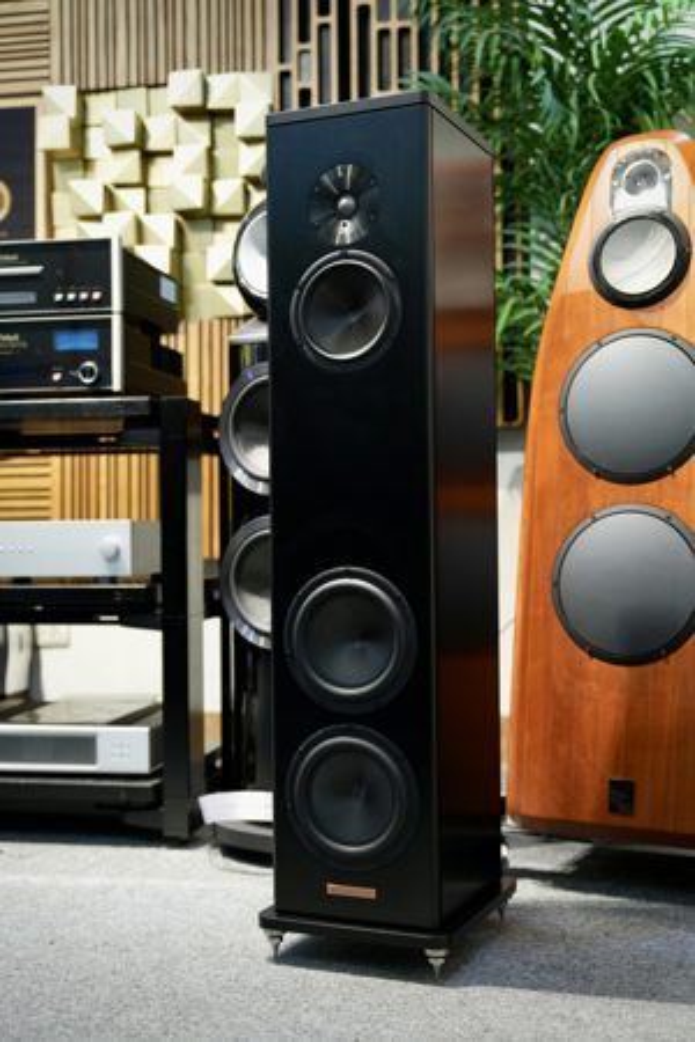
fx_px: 1274
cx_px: 348
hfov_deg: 30.5
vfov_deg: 44.5
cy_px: 521
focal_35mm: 44
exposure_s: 1/50
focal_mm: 44
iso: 1000
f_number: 3.2
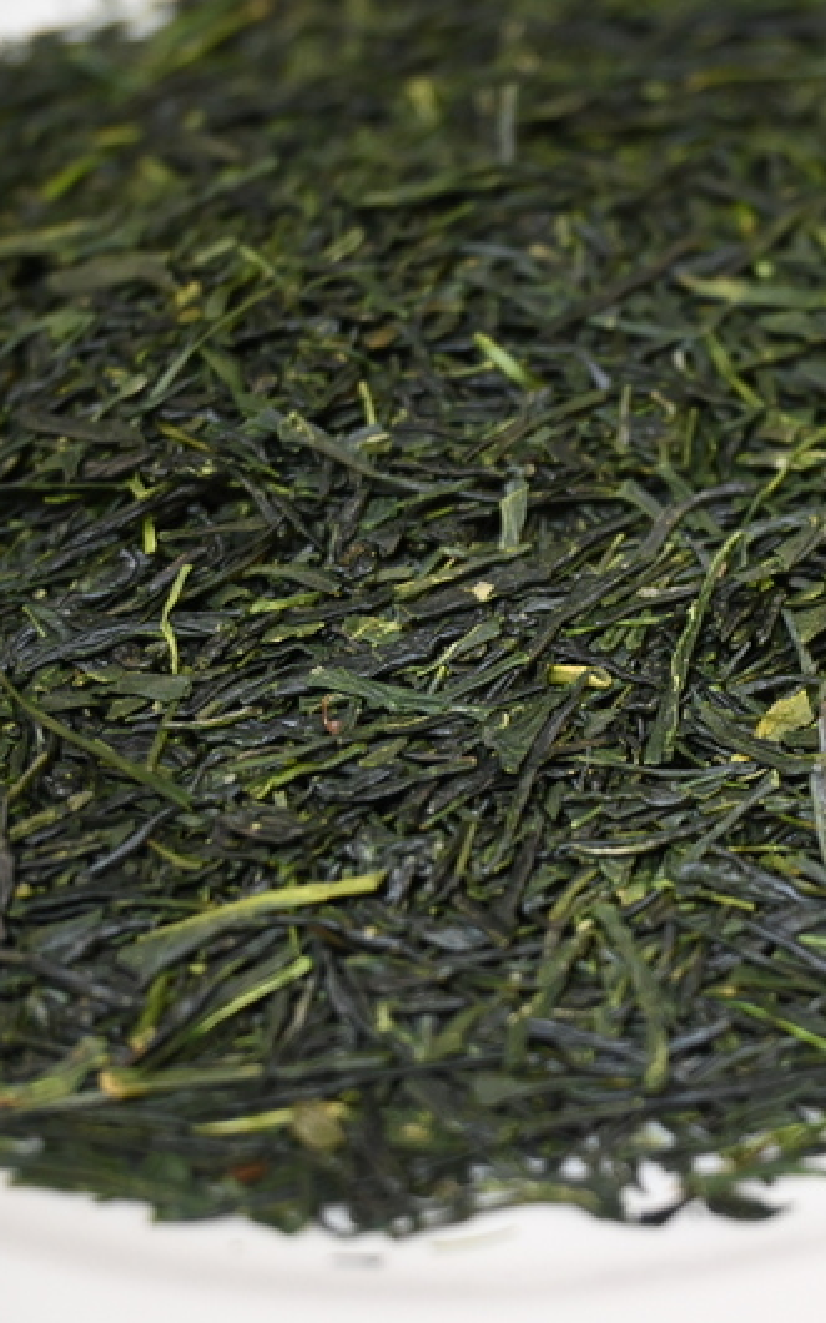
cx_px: 886
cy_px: 659
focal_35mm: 61
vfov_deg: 33.4
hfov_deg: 20.3
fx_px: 2204
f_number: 4.5
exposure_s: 1/125
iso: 1250
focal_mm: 26.5
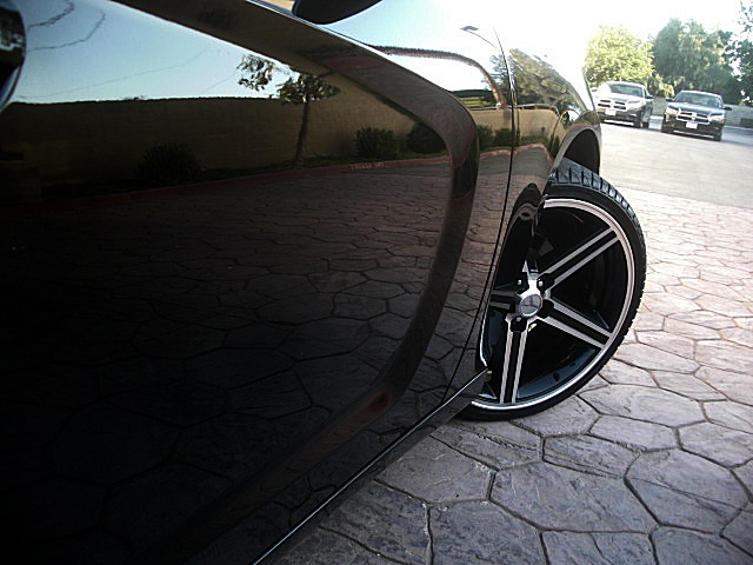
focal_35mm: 36
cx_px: 376
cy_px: 282
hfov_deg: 51.4
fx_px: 783
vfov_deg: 39.7
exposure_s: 1/80
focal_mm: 6.3
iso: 100
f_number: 2.8
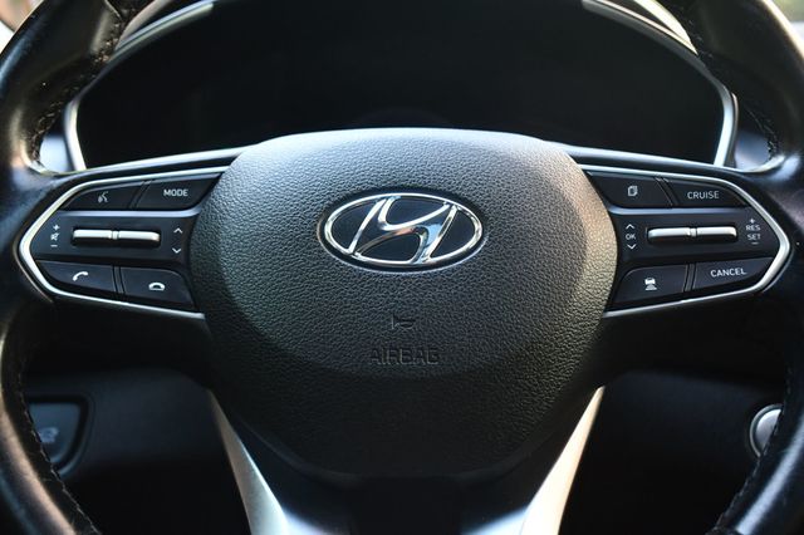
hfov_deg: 42.8
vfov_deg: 29.2
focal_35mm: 46
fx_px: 1027
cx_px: 402
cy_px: 268
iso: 1100
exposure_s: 1/125
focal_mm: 31
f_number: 4.2
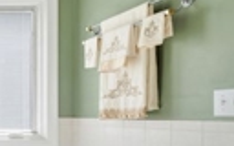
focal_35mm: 43
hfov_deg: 28.4
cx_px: -122
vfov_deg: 29.3
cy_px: 113
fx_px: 274
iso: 250
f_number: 8
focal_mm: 12
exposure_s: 1/640
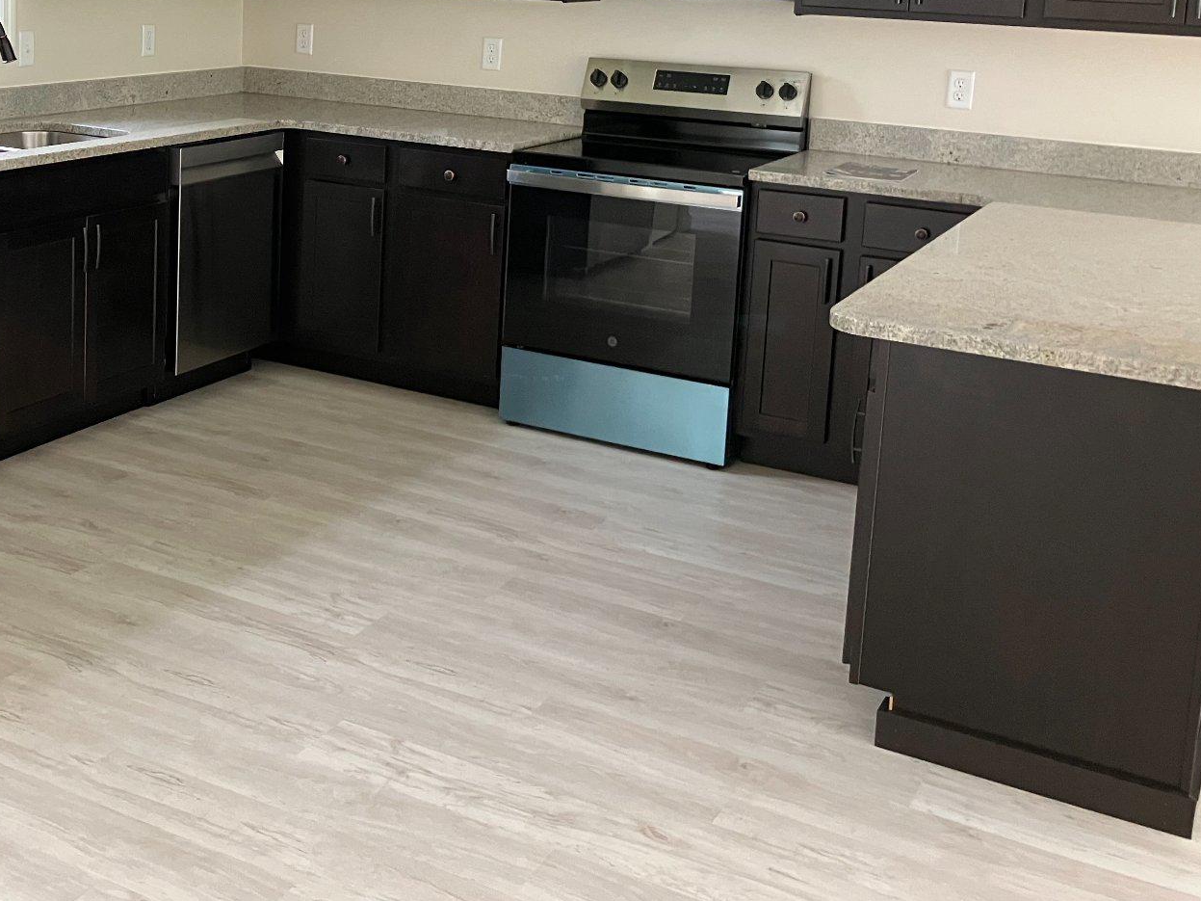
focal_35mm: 46
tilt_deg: -10.3
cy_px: 194
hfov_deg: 40.3
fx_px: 1596
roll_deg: -1.8
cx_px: 328
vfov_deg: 30.8
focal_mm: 3.99
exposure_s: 1/60
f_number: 1.8
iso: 200
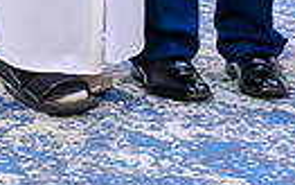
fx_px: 2968
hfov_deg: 5.7
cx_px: 234
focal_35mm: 369
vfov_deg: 3.5
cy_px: -298
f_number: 2.8
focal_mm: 70
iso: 2500
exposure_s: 1/200
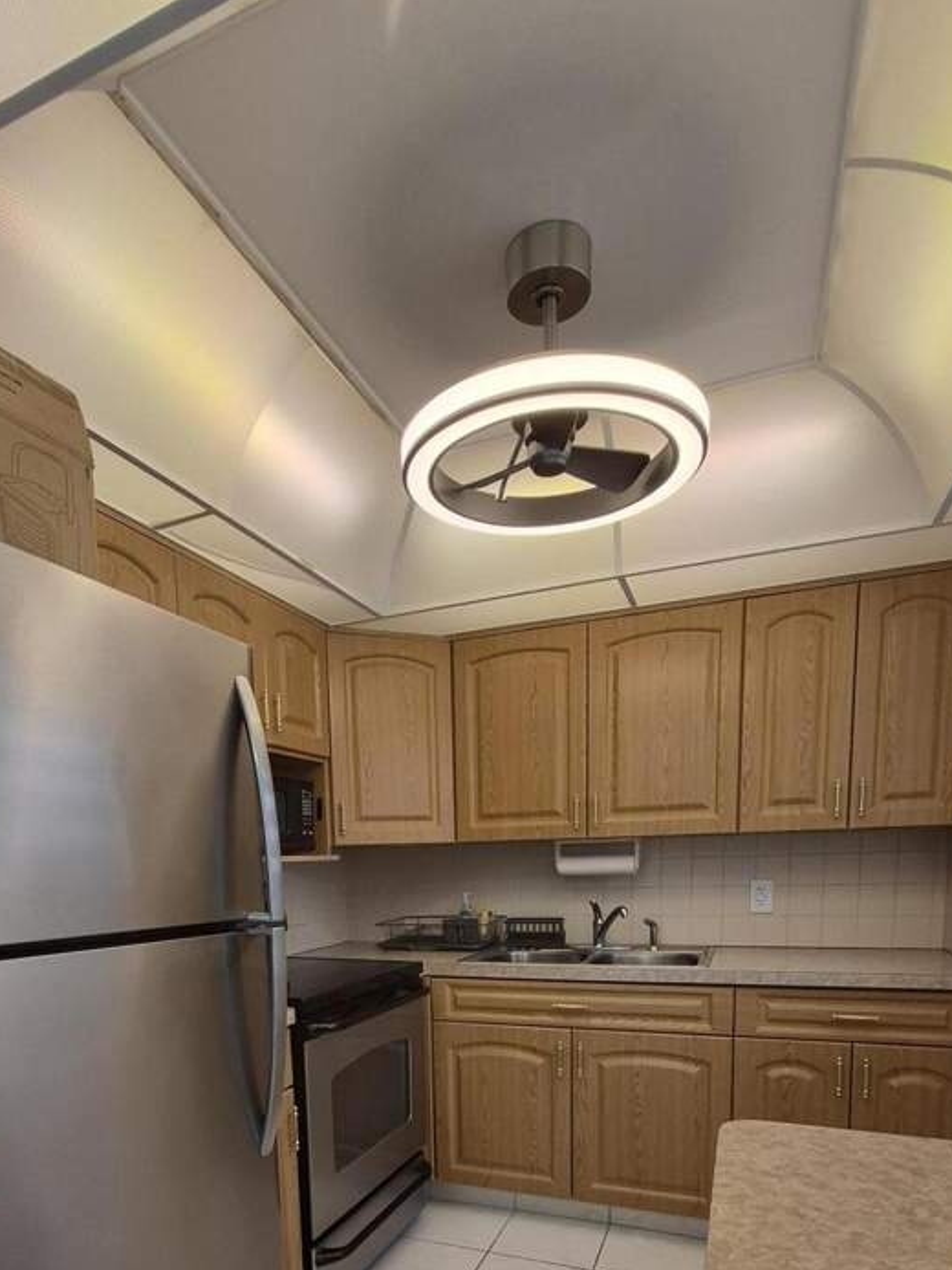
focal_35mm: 20
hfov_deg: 65.8
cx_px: 419
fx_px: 733
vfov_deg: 75.4
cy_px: 962
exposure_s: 1/120
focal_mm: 1.74
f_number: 2.2
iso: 80
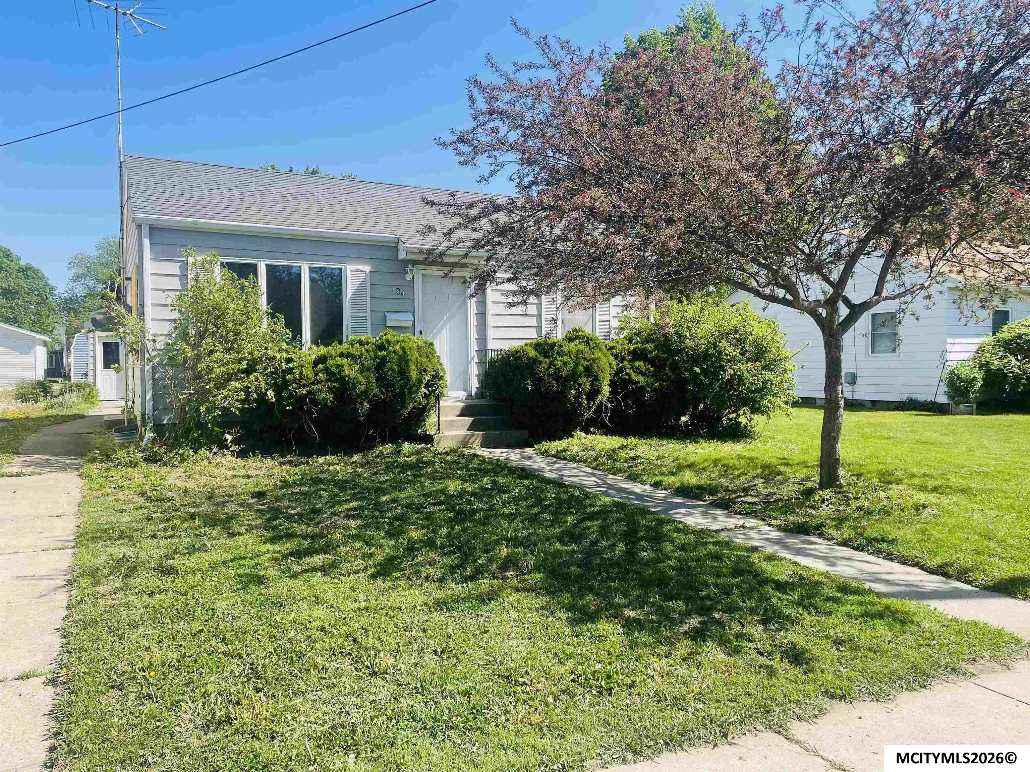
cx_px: 515
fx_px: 774
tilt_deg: -1.4
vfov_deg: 53.1
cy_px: 386
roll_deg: +0.7
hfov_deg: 67.3
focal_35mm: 26
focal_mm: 4.2
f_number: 1.6
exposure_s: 1/1689
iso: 32
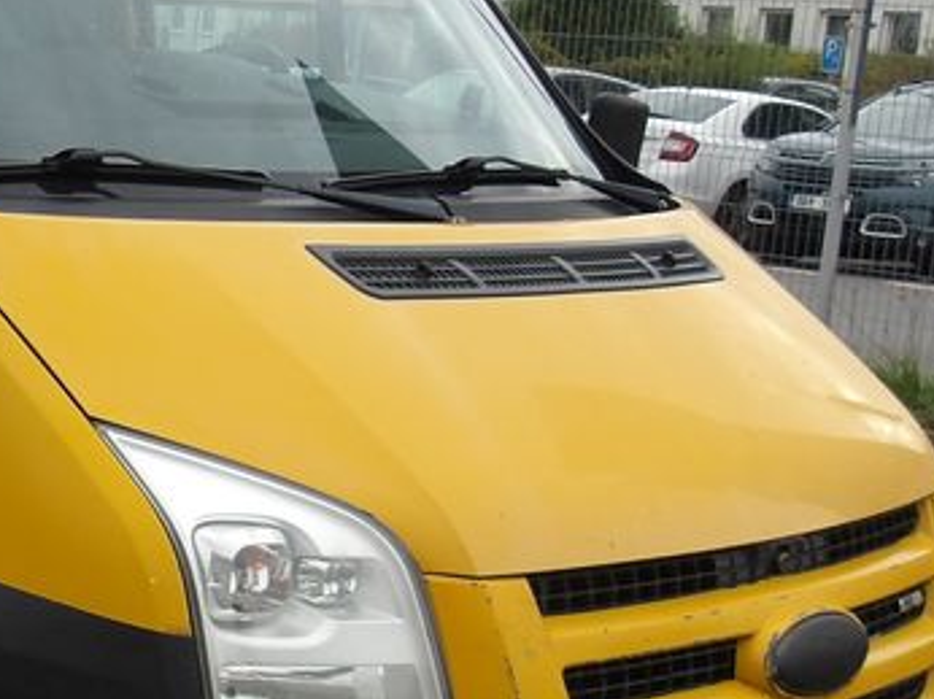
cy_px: 399
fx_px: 2157
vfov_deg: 18.4
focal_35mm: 80
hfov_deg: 23.0
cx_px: -84
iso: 100
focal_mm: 4.9
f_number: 3
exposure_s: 1/567
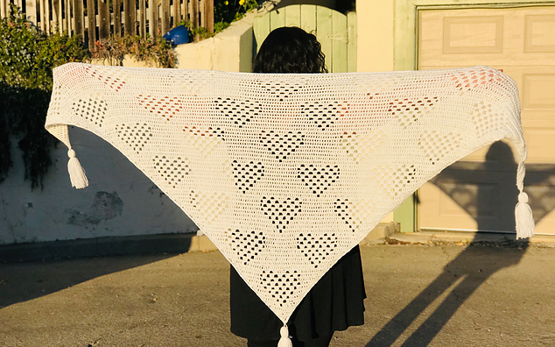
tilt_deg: -7.8
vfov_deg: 21.3
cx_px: 276
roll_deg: -1.5
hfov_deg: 33.5
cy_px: 182
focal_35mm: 61
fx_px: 922
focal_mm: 6.6
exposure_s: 1/1546
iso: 20
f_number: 2.8
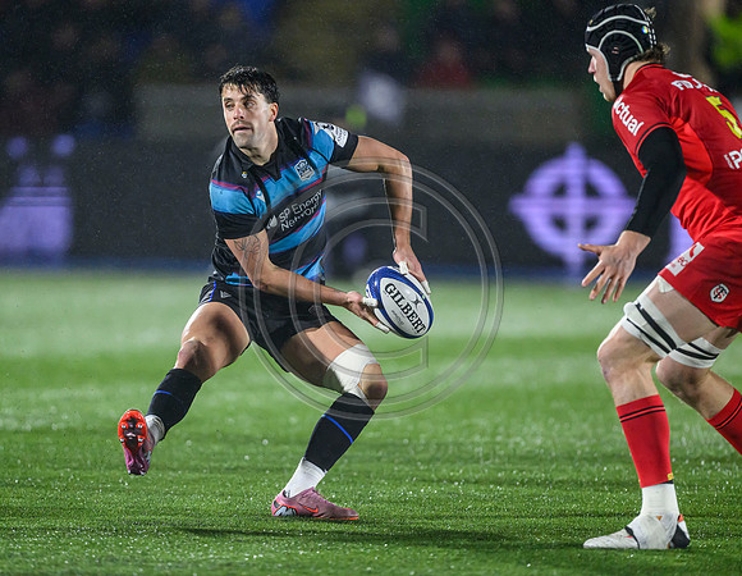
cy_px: 319
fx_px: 10638
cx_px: 263
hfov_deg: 4.0
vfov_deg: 3.1
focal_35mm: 490
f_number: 3.2
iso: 5000
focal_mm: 400
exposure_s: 1/2000
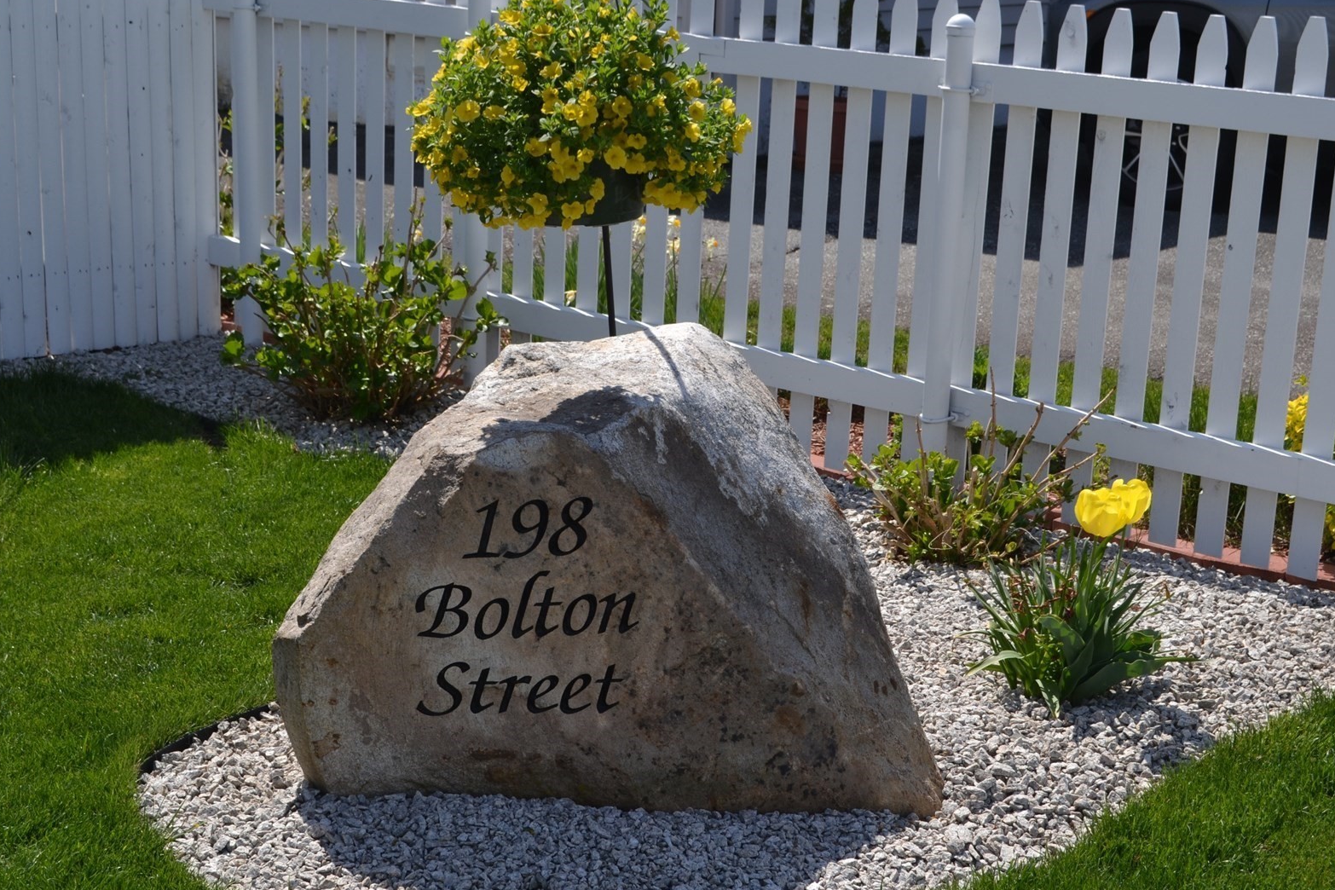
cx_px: 737
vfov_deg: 19.8
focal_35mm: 69
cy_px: 572
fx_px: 2546
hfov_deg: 29.4
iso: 100
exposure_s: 1/250
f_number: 8
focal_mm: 35
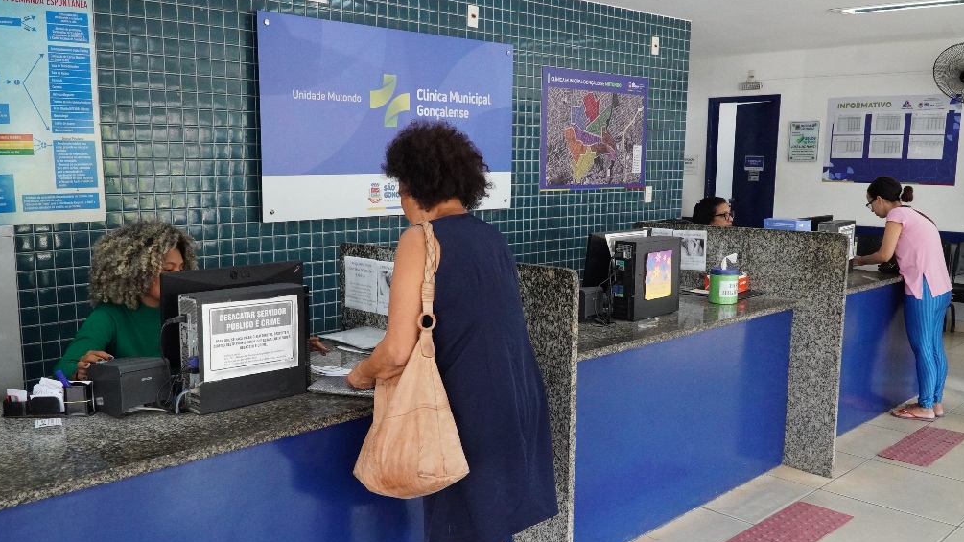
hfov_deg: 61.0
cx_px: 478
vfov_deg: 36.6
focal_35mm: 32
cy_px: 305
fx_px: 818
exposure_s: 1/200
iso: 5000
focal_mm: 20
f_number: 9
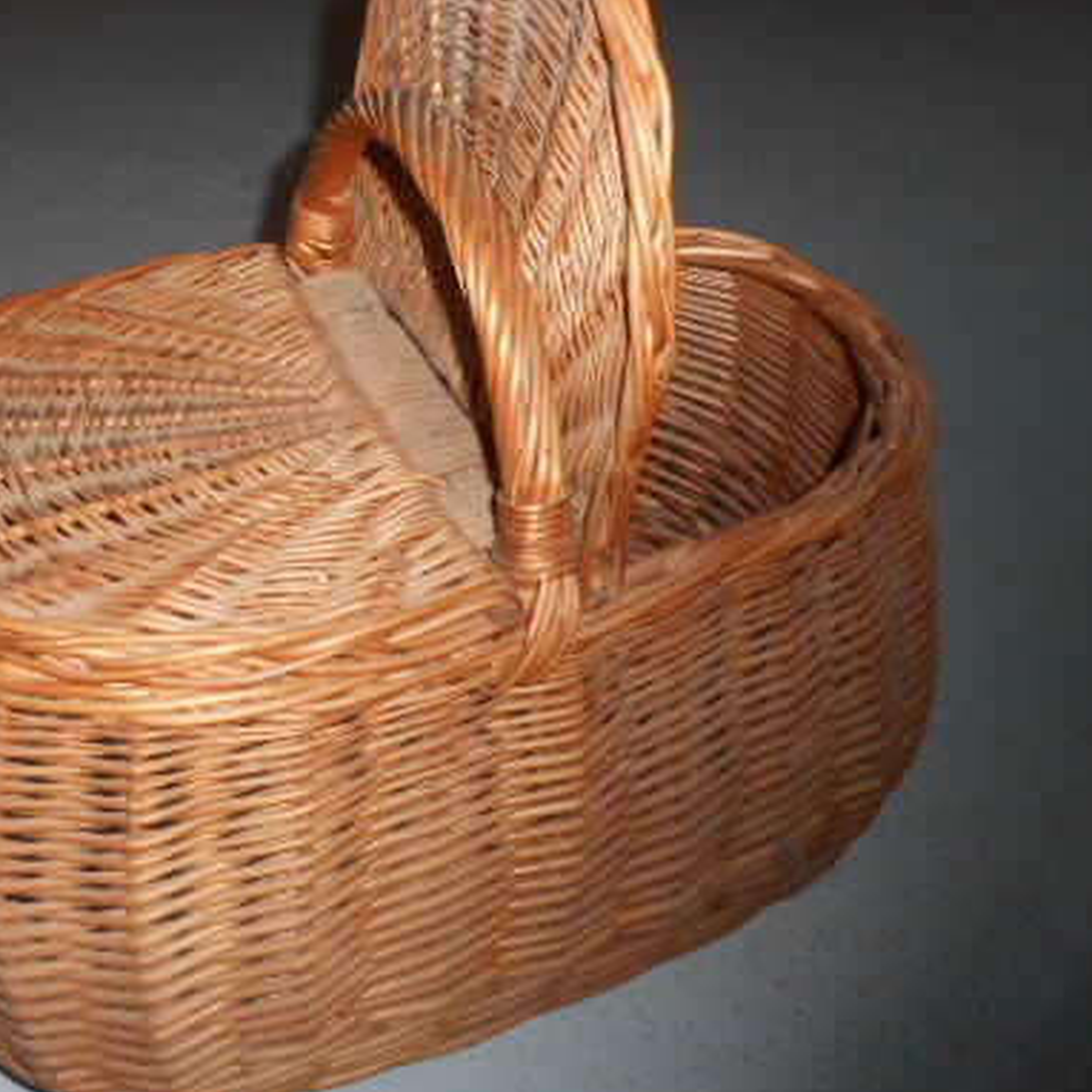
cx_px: 309
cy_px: 495
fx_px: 1321
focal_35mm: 37
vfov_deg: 44.9
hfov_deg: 43.8
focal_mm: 4.5
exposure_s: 1/25
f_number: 3.7
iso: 200
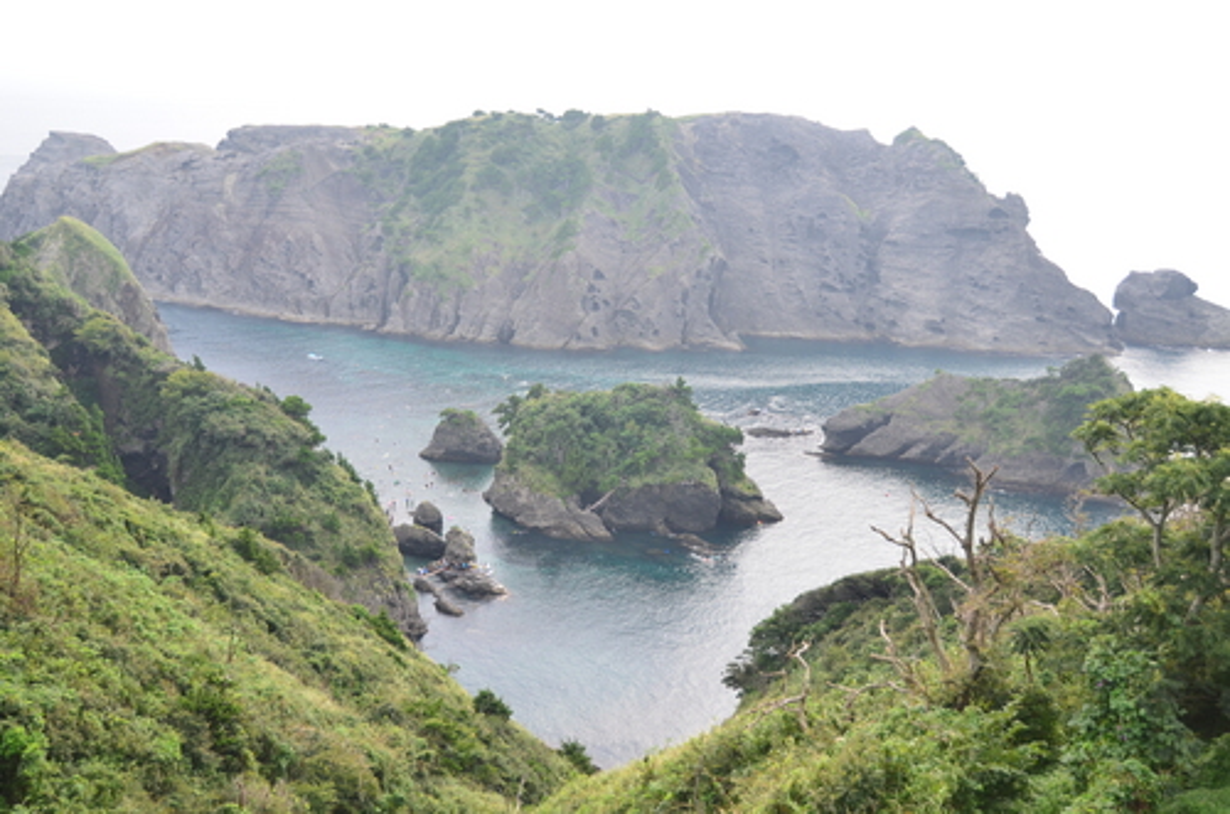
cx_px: 615
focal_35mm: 39
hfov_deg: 49.6
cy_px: 407
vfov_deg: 34.1
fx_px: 1330
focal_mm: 26
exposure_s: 1/160
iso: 100
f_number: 4.5
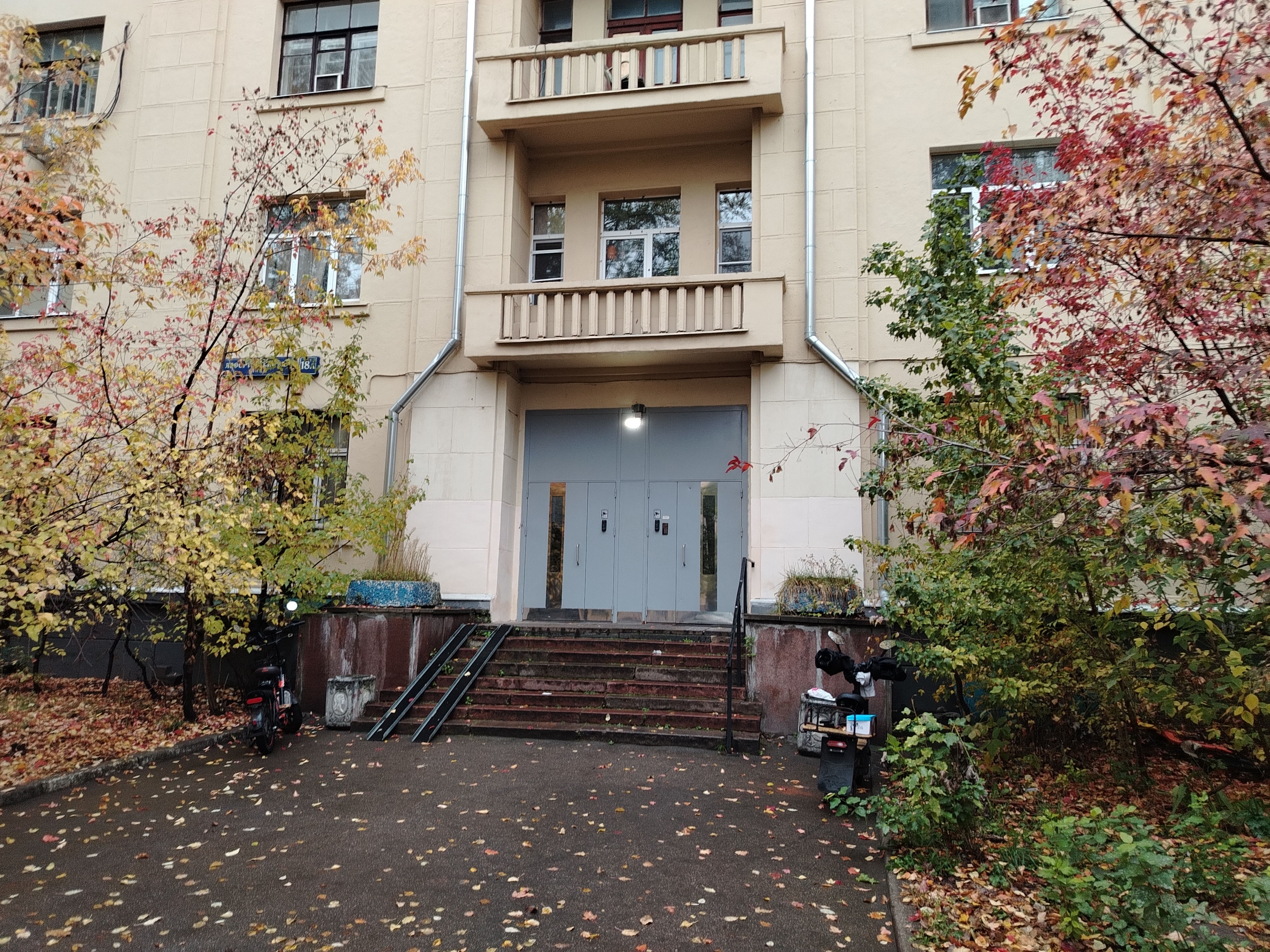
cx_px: 635
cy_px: 476
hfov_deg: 71.6
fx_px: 881
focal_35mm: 24
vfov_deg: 56.8
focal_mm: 5.25
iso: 472
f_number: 1.75
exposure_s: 1/50
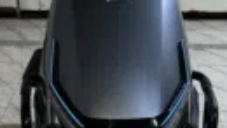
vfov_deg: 13.8
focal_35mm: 87
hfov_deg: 24.5
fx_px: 523
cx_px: 115
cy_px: 116
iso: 64
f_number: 1.5
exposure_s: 1/20
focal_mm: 5.7
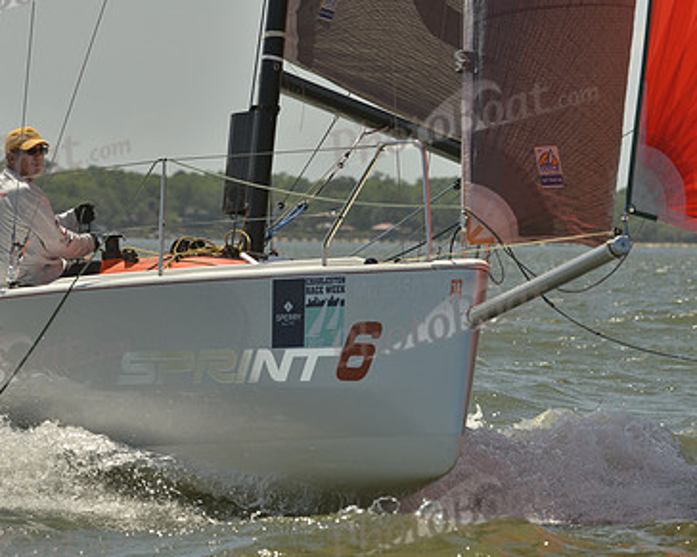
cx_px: 232
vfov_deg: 5.2
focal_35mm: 299
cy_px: 246
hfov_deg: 6.5
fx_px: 6166
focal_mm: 200
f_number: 8
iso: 280
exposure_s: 1/1600
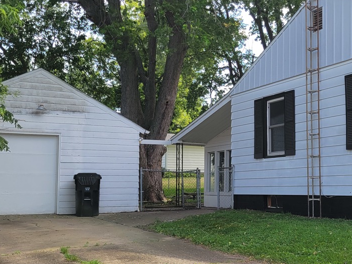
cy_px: 139
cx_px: 249
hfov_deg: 35.6
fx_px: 539
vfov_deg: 27.5
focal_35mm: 53
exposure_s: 1/771
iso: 40
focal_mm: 5.4
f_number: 1.8
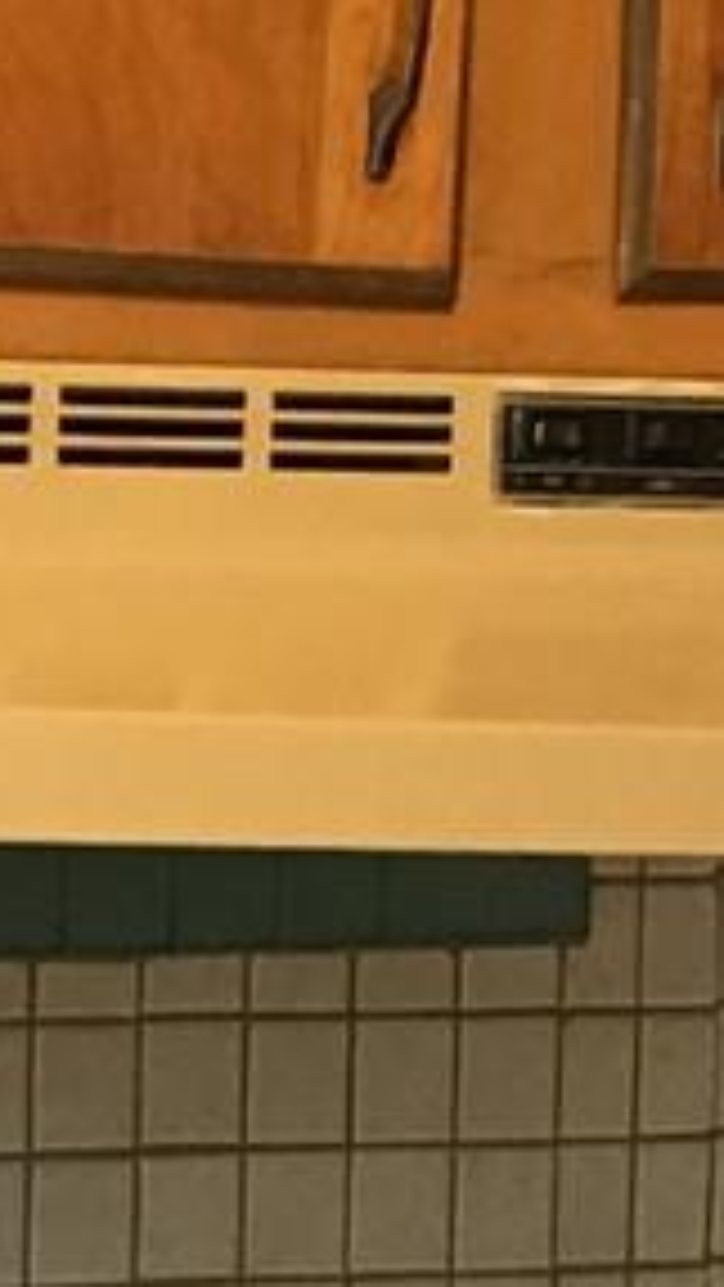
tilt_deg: -8.0
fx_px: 7709
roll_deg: +0.0
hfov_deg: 5.3
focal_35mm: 226
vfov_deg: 9.2
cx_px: -818
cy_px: 2079
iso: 32
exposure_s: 1/15
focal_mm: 4.15
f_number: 2.2
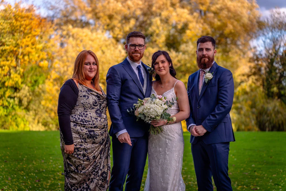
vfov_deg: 18.2
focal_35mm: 75
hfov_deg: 27.0
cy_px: 96
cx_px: 143
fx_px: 596
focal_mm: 75
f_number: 2.8
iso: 100
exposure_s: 1/250
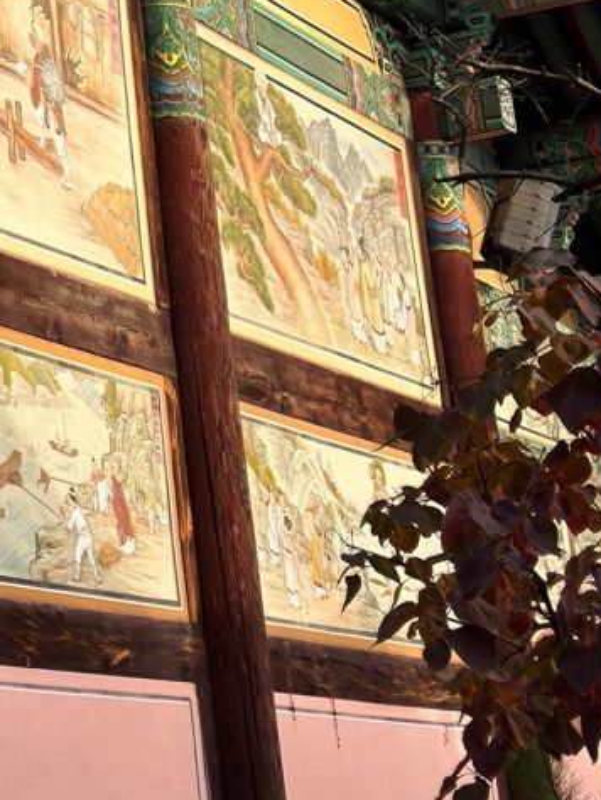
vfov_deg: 16.7
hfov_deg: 12.5
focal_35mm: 116
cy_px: 47
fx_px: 2683
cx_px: -81
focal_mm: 6.76
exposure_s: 1/2262
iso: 64
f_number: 1.78
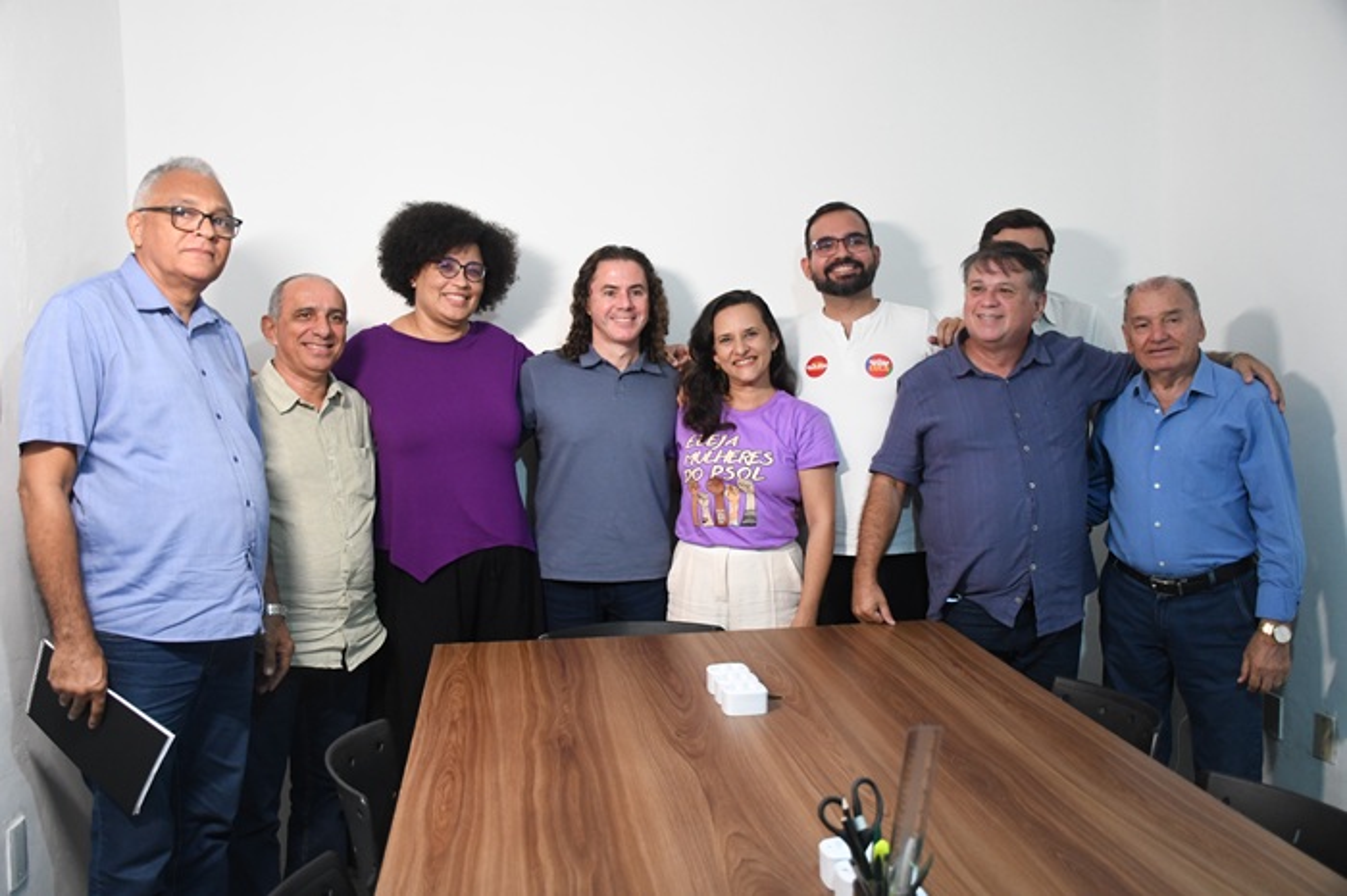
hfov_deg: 57.2
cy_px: 448
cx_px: 674
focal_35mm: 33
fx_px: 1234
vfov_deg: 39.9
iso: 2500
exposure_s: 1/60
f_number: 3.5
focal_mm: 22
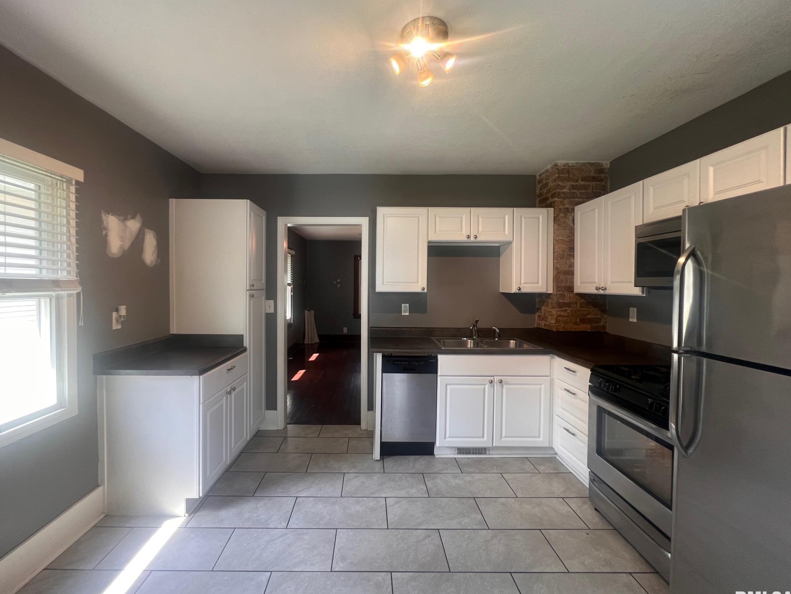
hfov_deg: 102.0
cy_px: 293
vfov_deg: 85.7
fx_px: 320
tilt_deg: -2.3
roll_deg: -1.0
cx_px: 374
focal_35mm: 14
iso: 160
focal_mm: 1.57
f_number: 1.8
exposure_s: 1/60
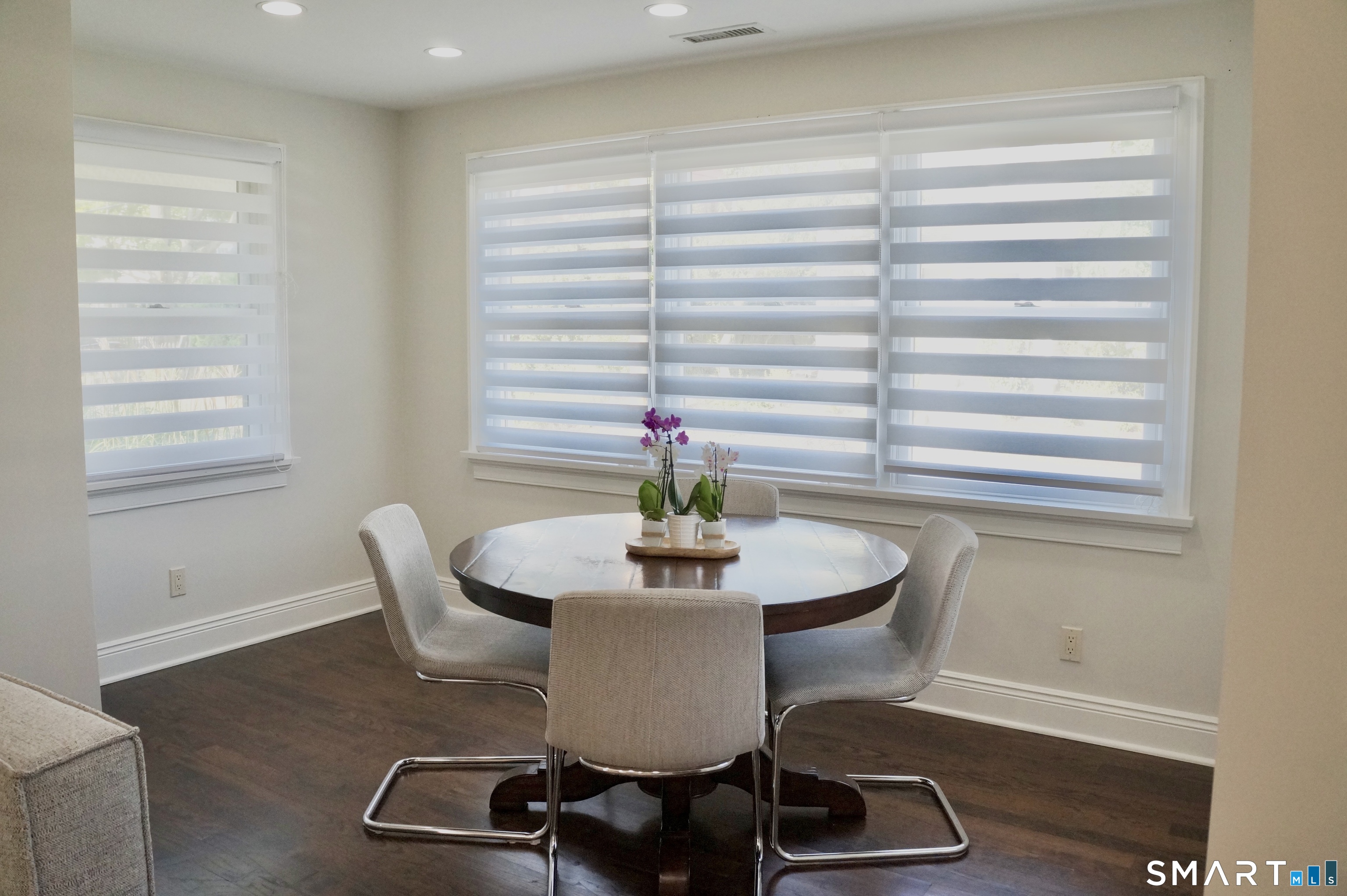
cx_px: 674
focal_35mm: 27
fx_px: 1010
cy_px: 448
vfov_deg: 47.9
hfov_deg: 67.4
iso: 800
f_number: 5
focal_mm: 18
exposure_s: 1/200
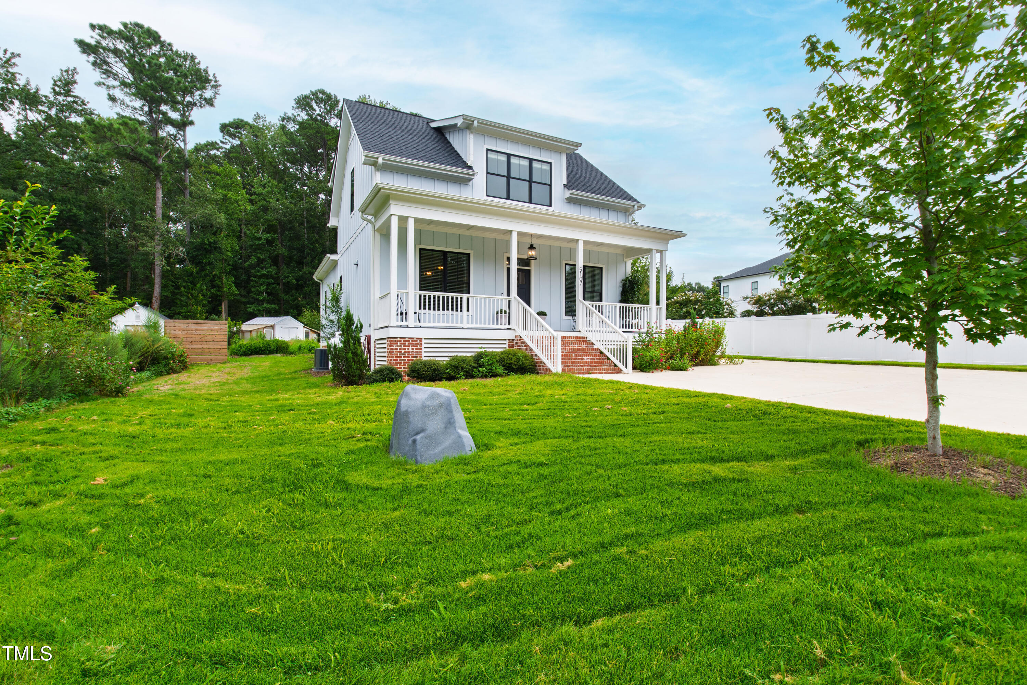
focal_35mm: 16
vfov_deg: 72.1
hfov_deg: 95.0
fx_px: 471
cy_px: 342
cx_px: 514
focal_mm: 11
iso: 100
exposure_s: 1/160
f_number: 8
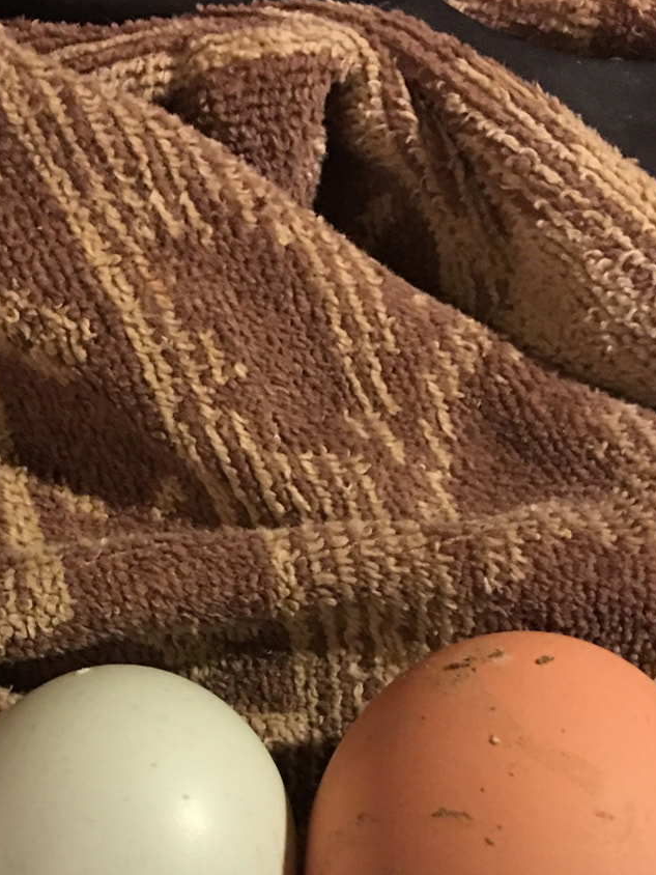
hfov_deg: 26.2
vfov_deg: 32.9
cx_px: 165
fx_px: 1390
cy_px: 810
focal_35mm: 55
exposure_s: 1/15
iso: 100
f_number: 2.2
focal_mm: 4.15
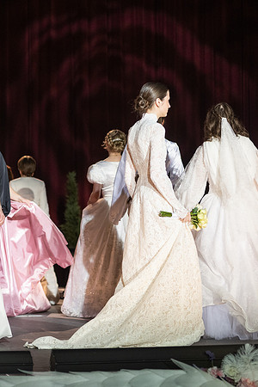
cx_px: 54
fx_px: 1362
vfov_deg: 16.2
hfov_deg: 10.8
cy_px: 179
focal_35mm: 127
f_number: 2.8
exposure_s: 1/1000
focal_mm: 70
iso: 500
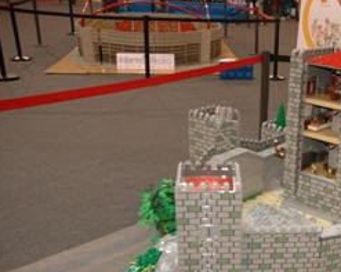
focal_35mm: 46
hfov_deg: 38.7
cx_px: 279
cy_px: 204
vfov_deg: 32.1
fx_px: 464
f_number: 4
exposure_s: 1/60
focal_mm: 18
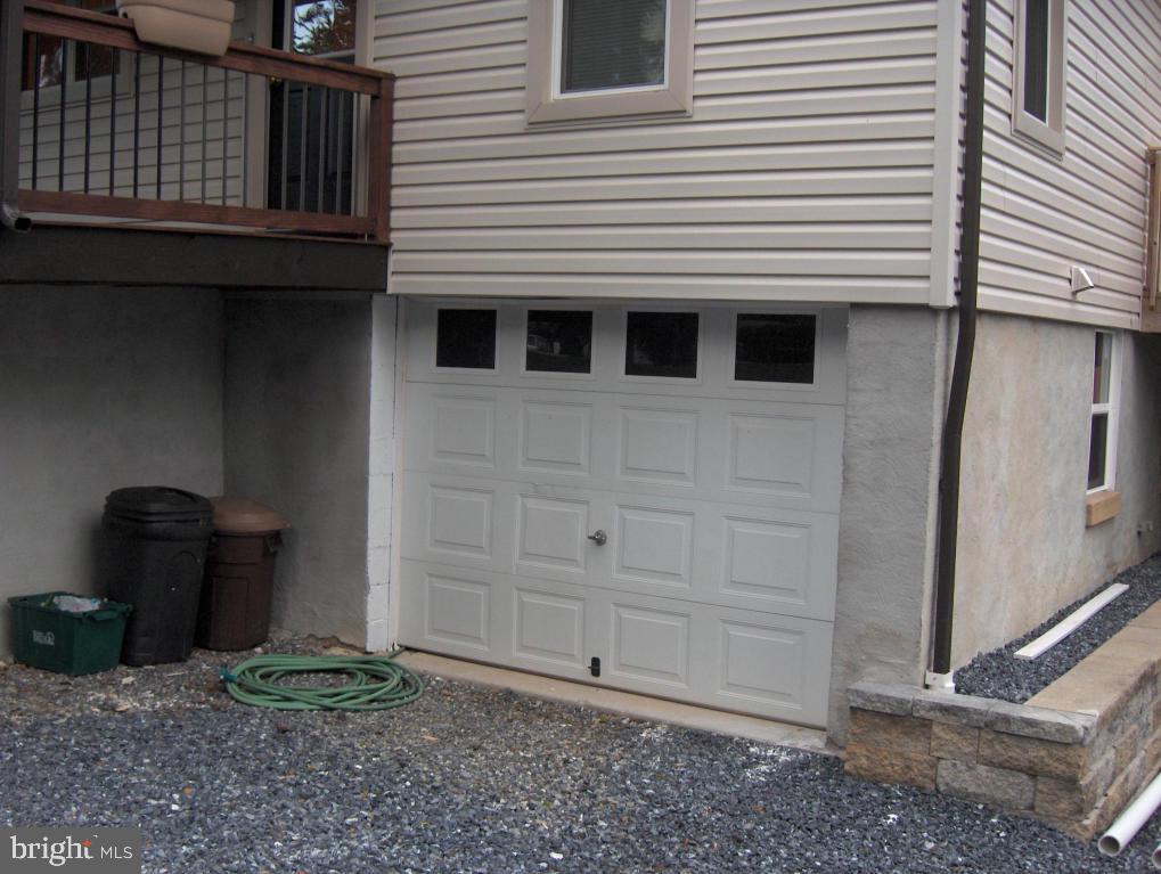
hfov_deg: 47.8
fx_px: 1310
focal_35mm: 39
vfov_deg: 36.9
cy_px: 437
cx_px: 580
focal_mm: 8
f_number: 2.8
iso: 149
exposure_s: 1/82.9
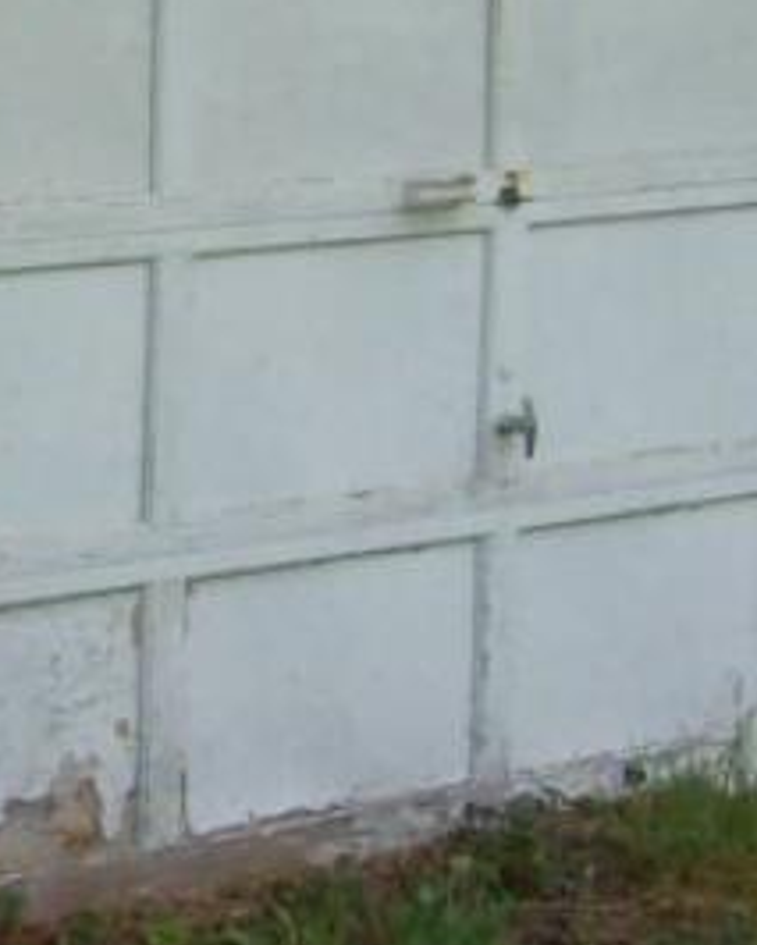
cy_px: -149
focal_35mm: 190
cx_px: -490
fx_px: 5318
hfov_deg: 7.9
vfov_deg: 10.0
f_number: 4.8
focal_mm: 6
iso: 80
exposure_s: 1/310
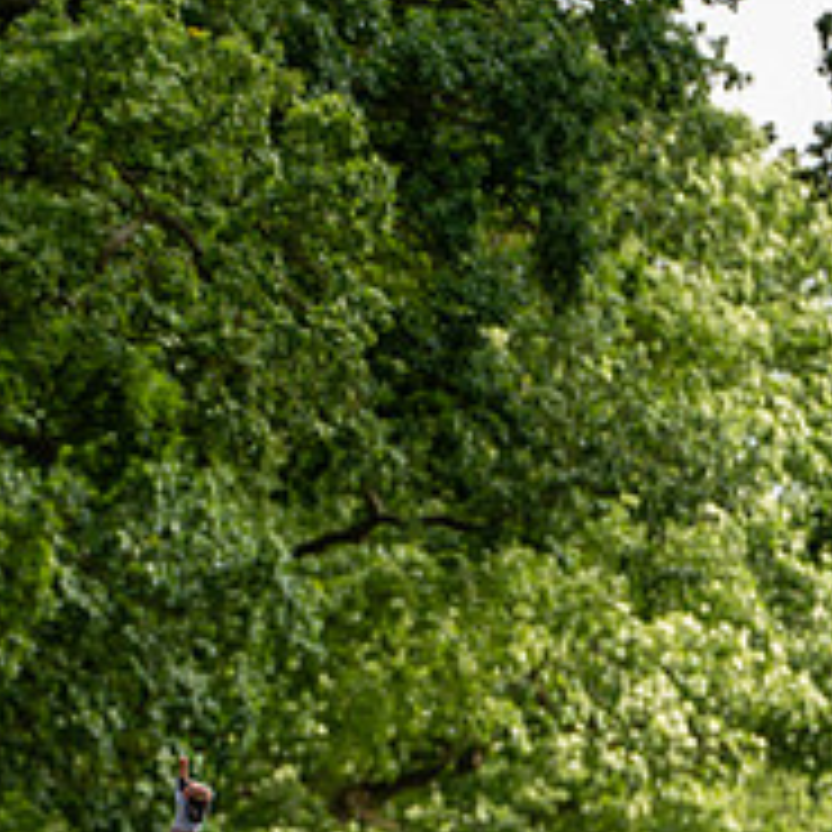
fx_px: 11231
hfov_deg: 4.2
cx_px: 9
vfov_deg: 4.2
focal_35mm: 413
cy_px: 848
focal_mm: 155
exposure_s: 1/1000
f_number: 4
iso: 250
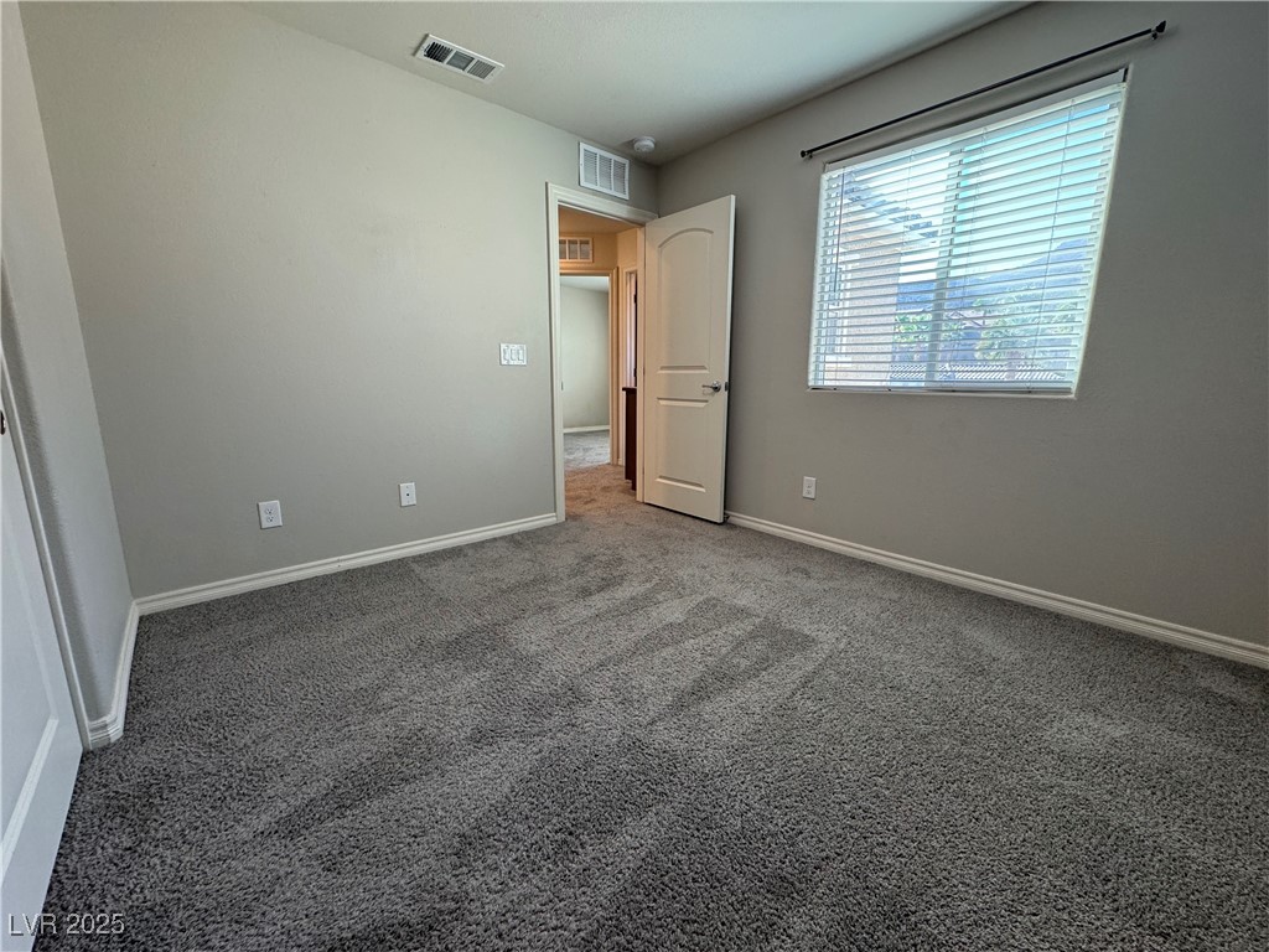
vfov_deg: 85.7
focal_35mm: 14
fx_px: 513
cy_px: 476
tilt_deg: -12.3
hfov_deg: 102.1
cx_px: 634
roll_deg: -0.6
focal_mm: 2.22
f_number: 2.2
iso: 200
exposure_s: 1/120
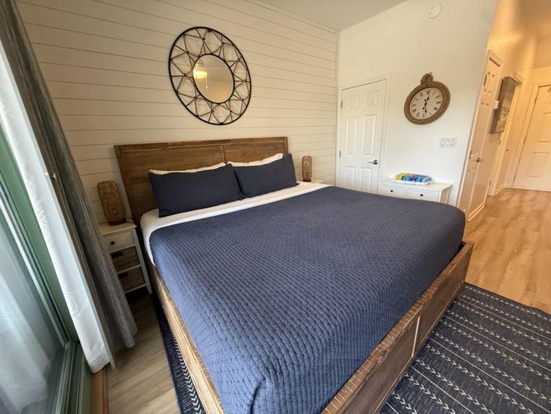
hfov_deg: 102.1
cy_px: 207
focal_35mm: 14
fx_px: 223
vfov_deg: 85.7
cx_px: 276
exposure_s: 1/60
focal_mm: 2.22
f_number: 2.2
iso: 320
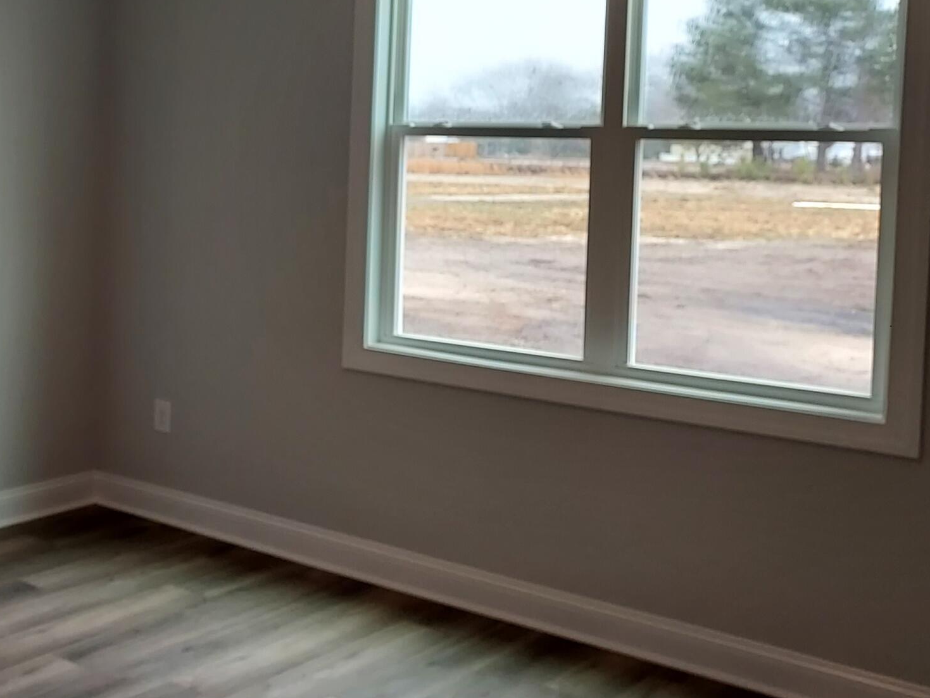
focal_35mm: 49
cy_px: 210
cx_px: 30
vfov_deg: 29.4
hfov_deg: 35.7
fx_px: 1317
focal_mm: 4.6
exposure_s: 1/60
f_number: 1.8
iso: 100
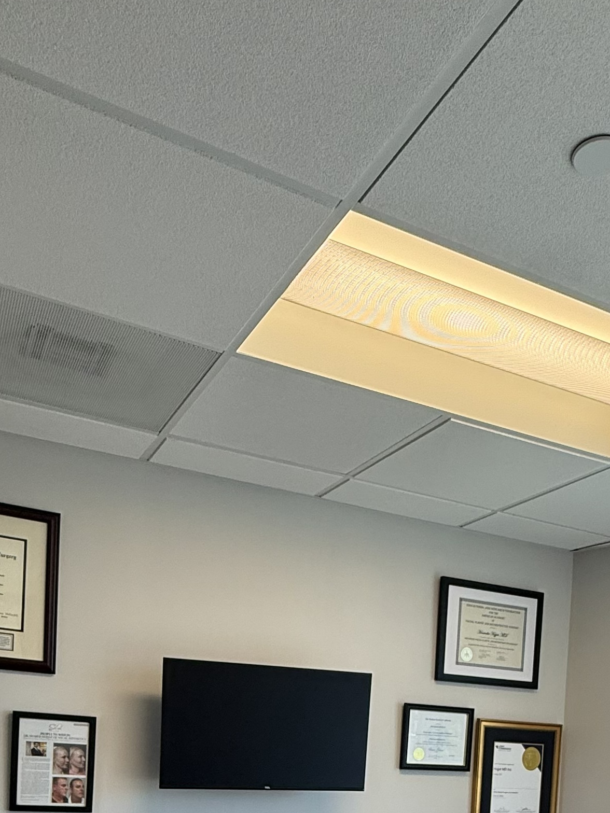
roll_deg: -2.9
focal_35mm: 36
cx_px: 383
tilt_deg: -3.1
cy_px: 815
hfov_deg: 39.4
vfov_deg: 43.8
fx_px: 846
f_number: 2.2
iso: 125
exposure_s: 1/120
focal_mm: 2.22
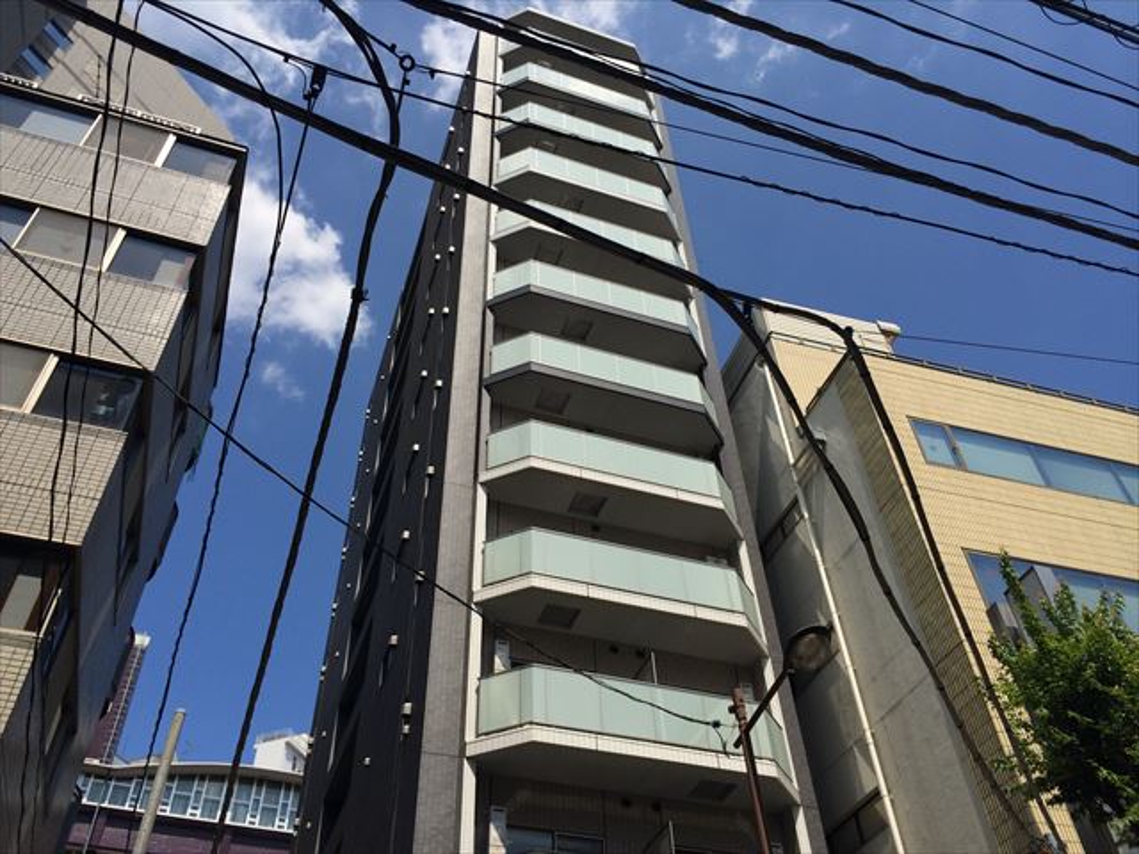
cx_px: 570
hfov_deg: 60.0
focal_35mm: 30
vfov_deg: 46.8
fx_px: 987
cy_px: 427
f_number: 2.2
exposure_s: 1/2740
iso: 32
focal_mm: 4.12
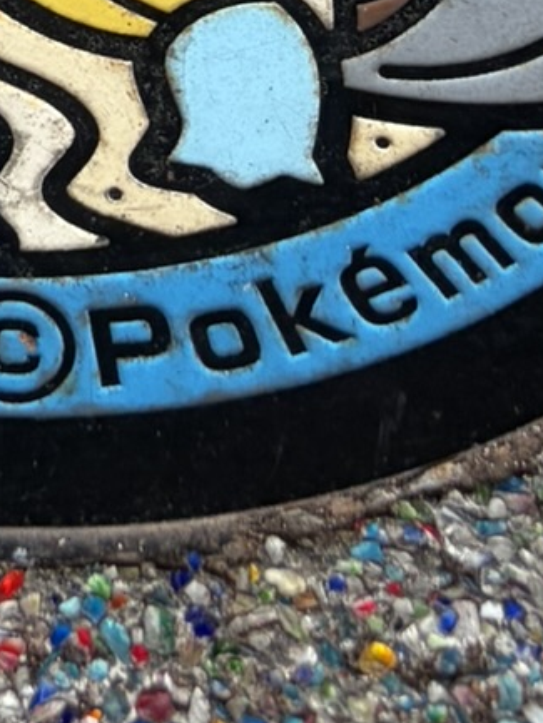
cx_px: -184
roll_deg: +3.0
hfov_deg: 11.7
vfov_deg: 12.7
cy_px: -978
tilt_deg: -26.5
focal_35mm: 123
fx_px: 2571
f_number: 1.6
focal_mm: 5.96
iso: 50
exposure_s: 1/122
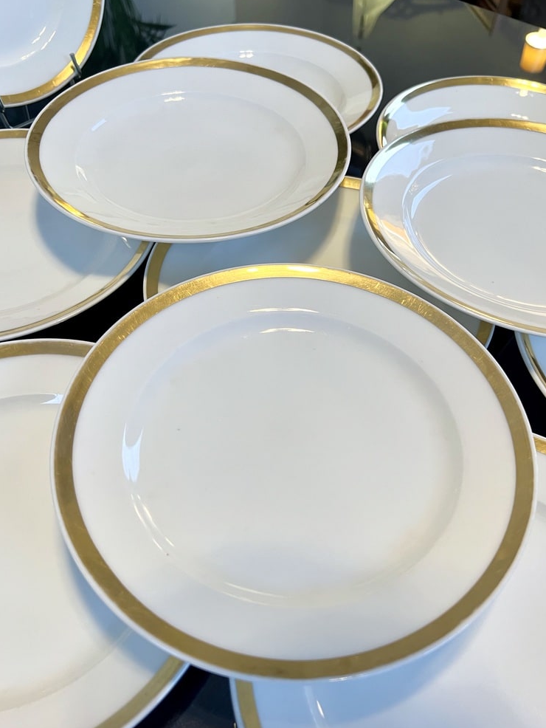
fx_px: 568
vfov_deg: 65.3
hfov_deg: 51.4
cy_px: 358
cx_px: 282
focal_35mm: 27
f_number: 1.5
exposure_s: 1/50
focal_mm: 5.7
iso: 80
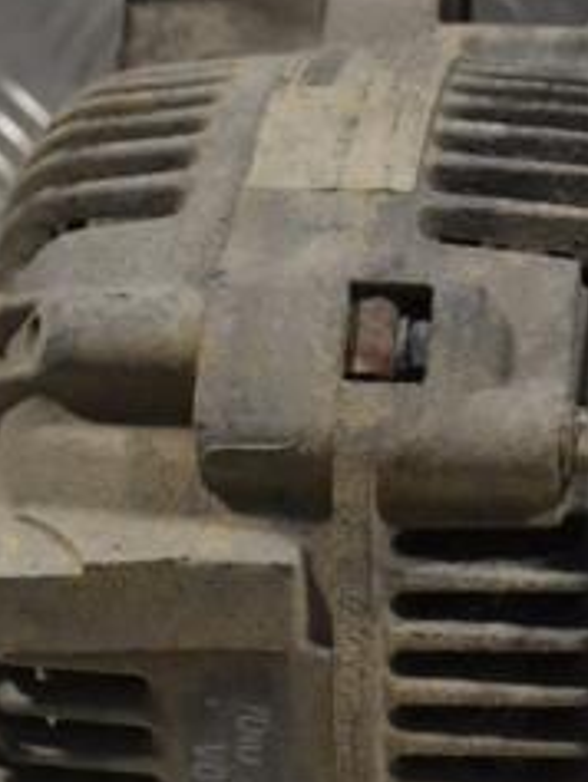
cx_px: 165
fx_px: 3304
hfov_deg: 10.2
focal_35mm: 146
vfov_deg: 13.5
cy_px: 455
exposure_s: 1/320
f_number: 9
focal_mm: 40
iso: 3200
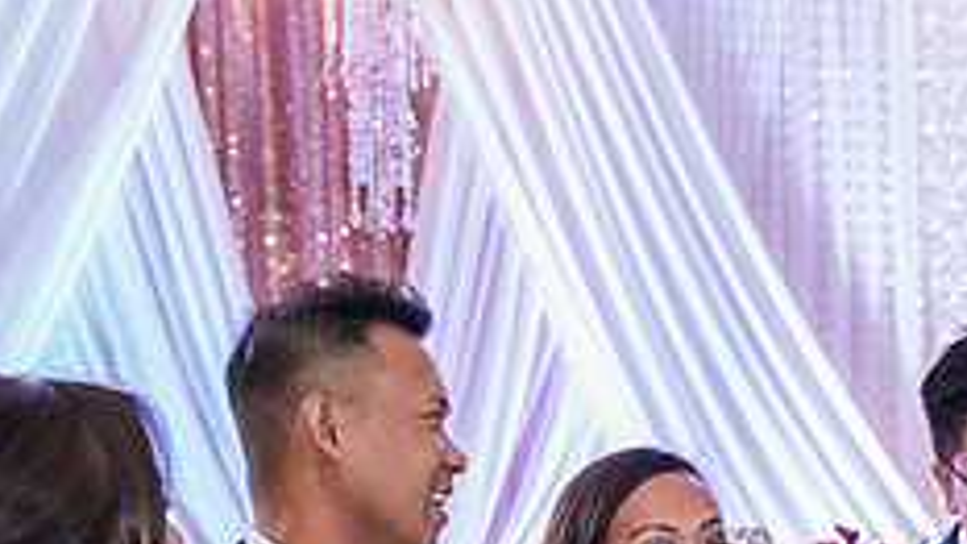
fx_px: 2897
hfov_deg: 18.7
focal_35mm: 113
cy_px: 705
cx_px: 804
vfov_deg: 10.5
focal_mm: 38
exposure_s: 1/125
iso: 1000
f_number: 2.8
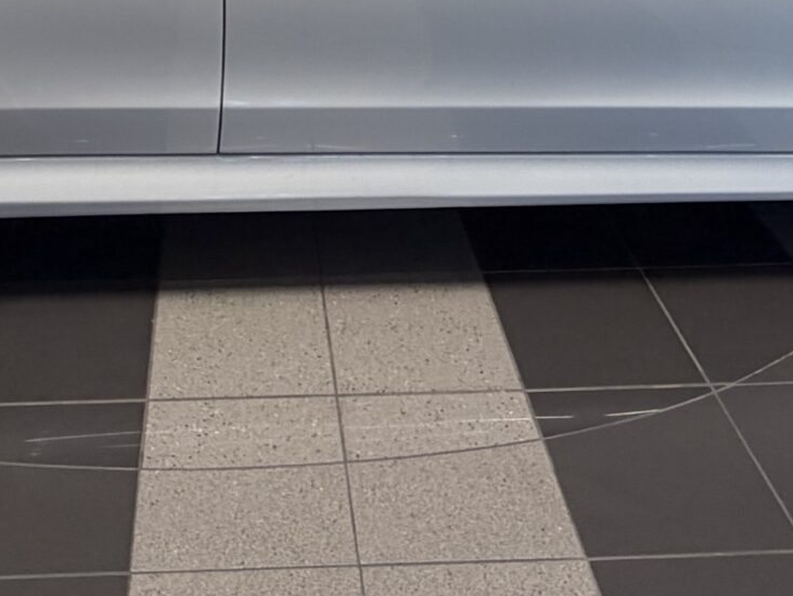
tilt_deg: +1.0
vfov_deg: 21.3
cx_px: 268
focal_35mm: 49
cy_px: -439
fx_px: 1123
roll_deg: +0.6
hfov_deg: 38.5
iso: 160
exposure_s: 1/100
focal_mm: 2.22
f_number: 2.2
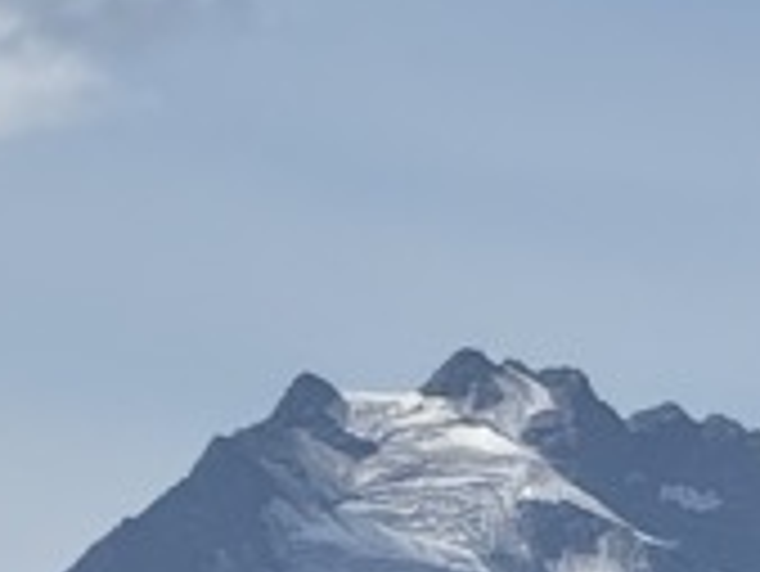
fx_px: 15973
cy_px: 513
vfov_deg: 2.0
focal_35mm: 727
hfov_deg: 2.7
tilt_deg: +7.4
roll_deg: -0.1
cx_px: 513
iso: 50
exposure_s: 1/2933
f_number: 2.8
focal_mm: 15.66
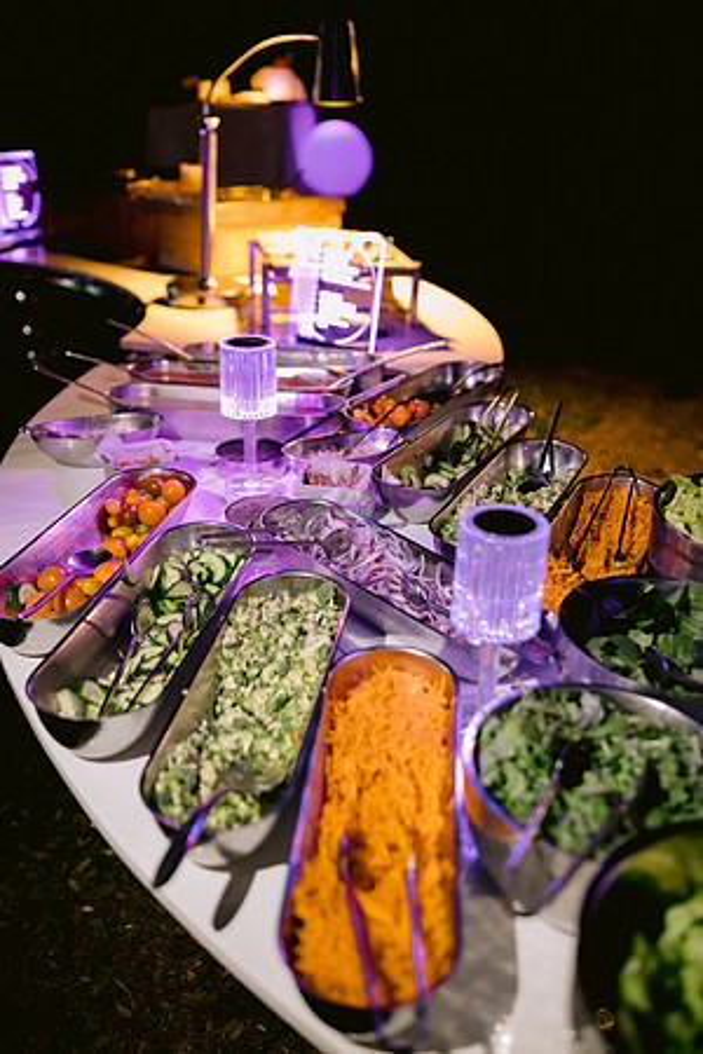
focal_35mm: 35
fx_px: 1025
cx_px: 352
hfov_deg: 37.9
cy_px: 527
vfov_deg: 54.4
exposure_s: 1/160
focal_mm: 35
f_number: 2
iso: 2000
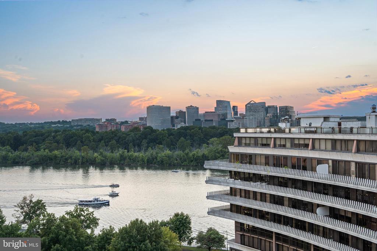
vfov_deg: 37.9
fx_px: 367
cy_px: 126
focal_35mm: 35
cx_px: 188
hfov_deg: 54.4
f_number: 8
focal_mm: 35
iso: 200
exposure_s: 1/8
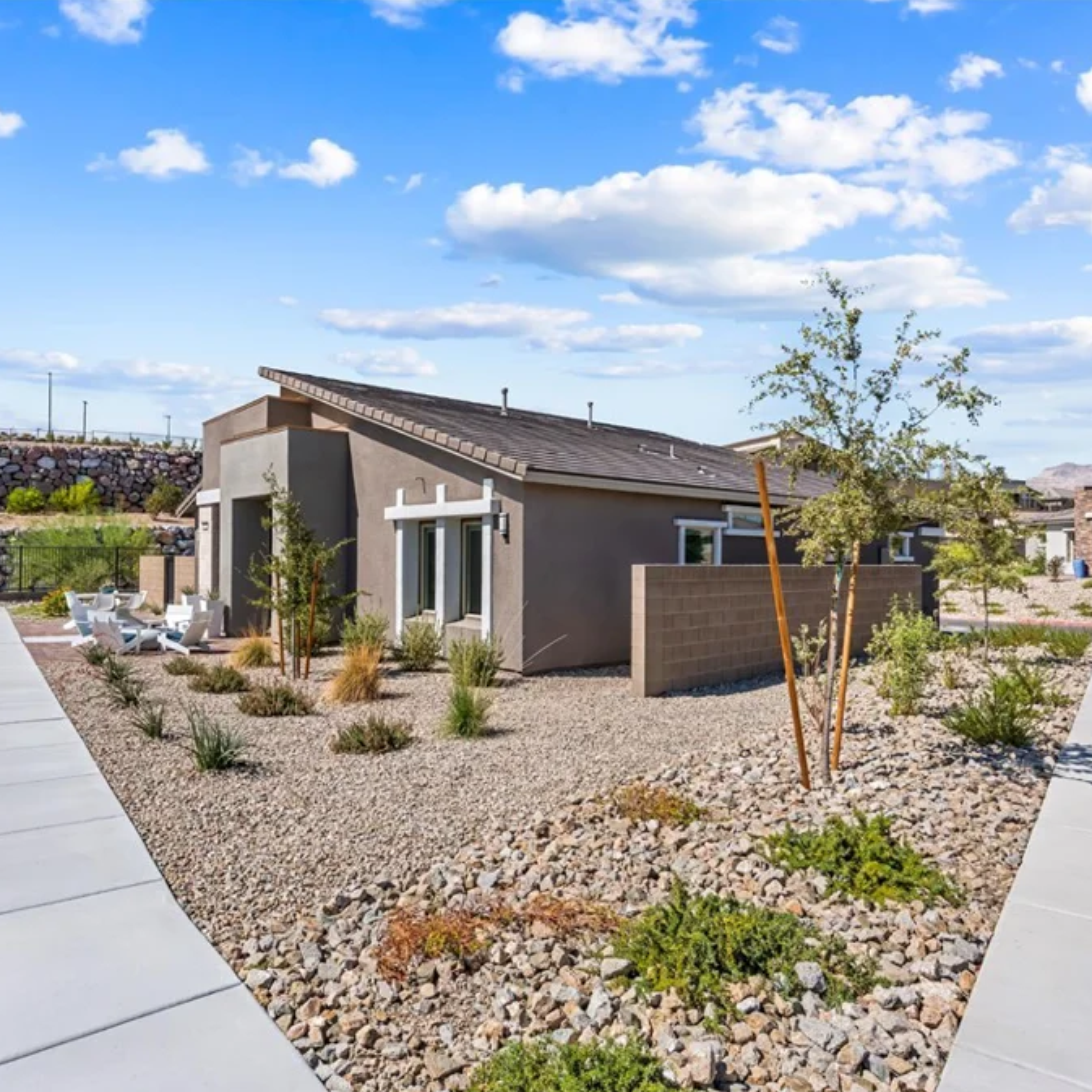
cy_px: 551
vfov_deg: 69.6
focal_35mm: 22
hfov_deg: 69.4
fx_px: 785
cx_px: 487
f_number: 8
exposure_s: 1/8000
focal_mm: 17
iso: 400
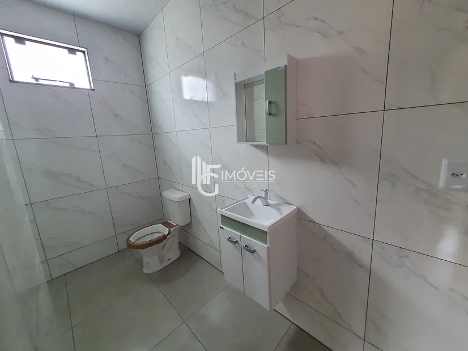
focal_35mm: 13
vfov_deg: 89.9
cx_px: 234
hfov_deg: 106.2
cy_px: 176
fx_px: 176
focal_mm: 1.74
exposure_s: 1/50
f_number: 2.2
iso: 400
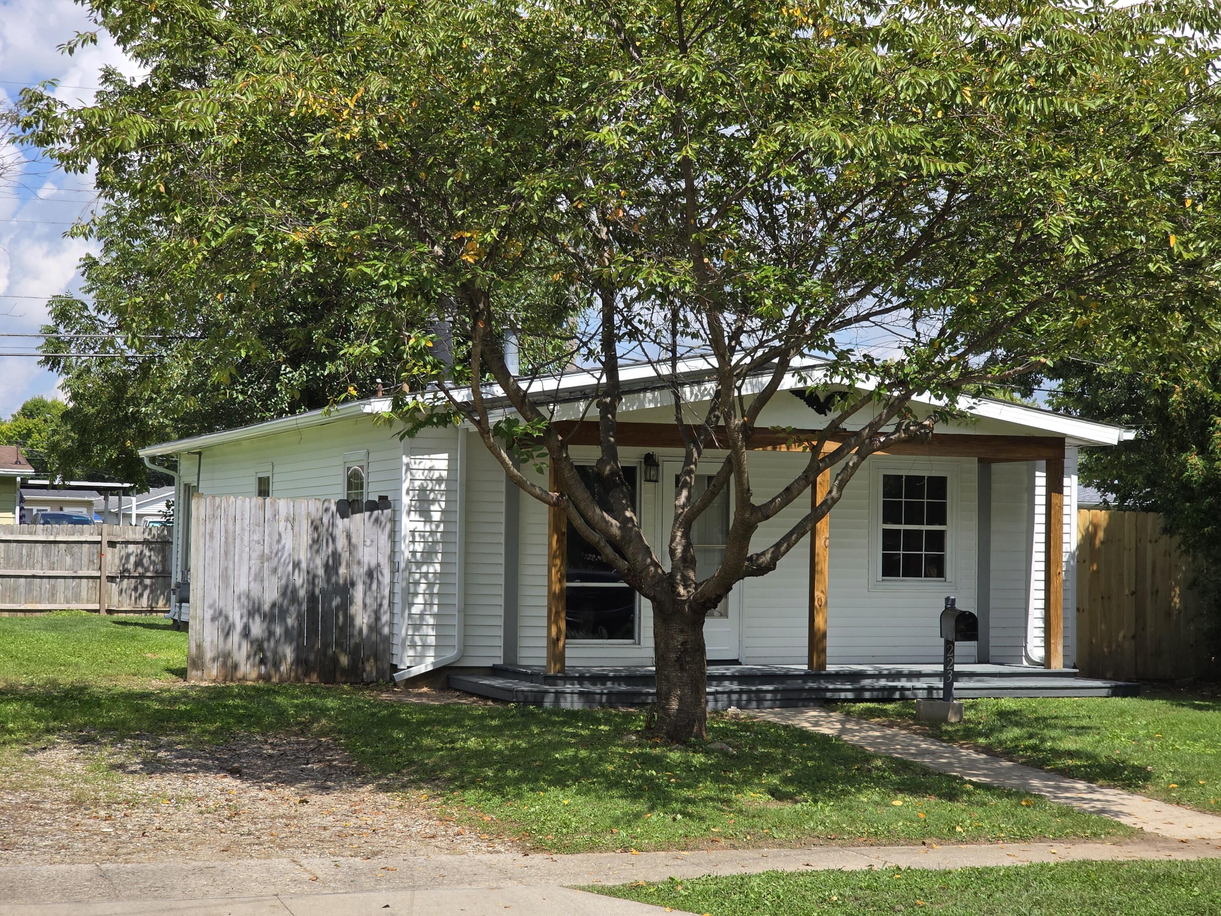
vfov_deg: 21.3
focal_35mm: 69
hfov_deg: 28.2
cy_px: 458
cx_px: 610
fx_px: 2434
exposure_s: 1/1677
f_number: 2.4
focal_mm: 7.9
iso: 50
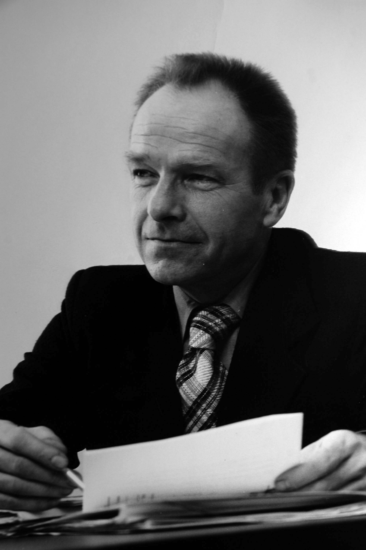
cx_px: 183
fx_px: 871
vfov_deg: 35.1
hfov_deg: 23.7
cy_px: 275
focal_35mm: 57
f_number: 4.5
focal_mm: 38
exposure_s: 1/20
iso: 200
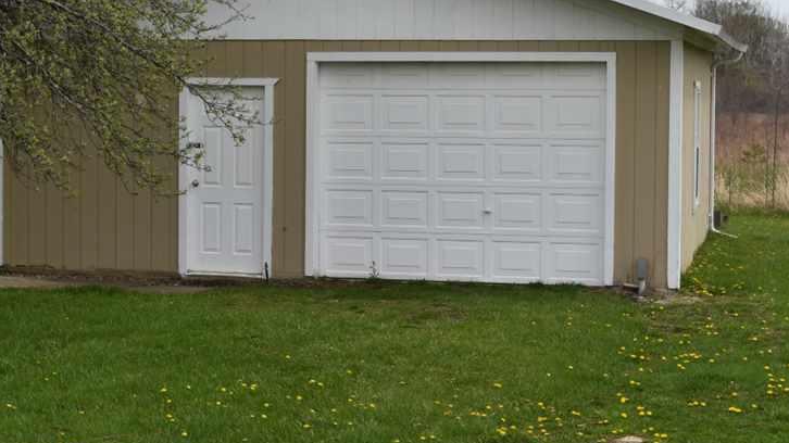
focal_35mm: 86
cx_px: 329
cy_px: 184
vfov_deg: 14.1
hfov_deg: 24.7
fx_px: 1797
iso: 100
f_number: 10
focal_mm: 31
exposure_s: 1/200
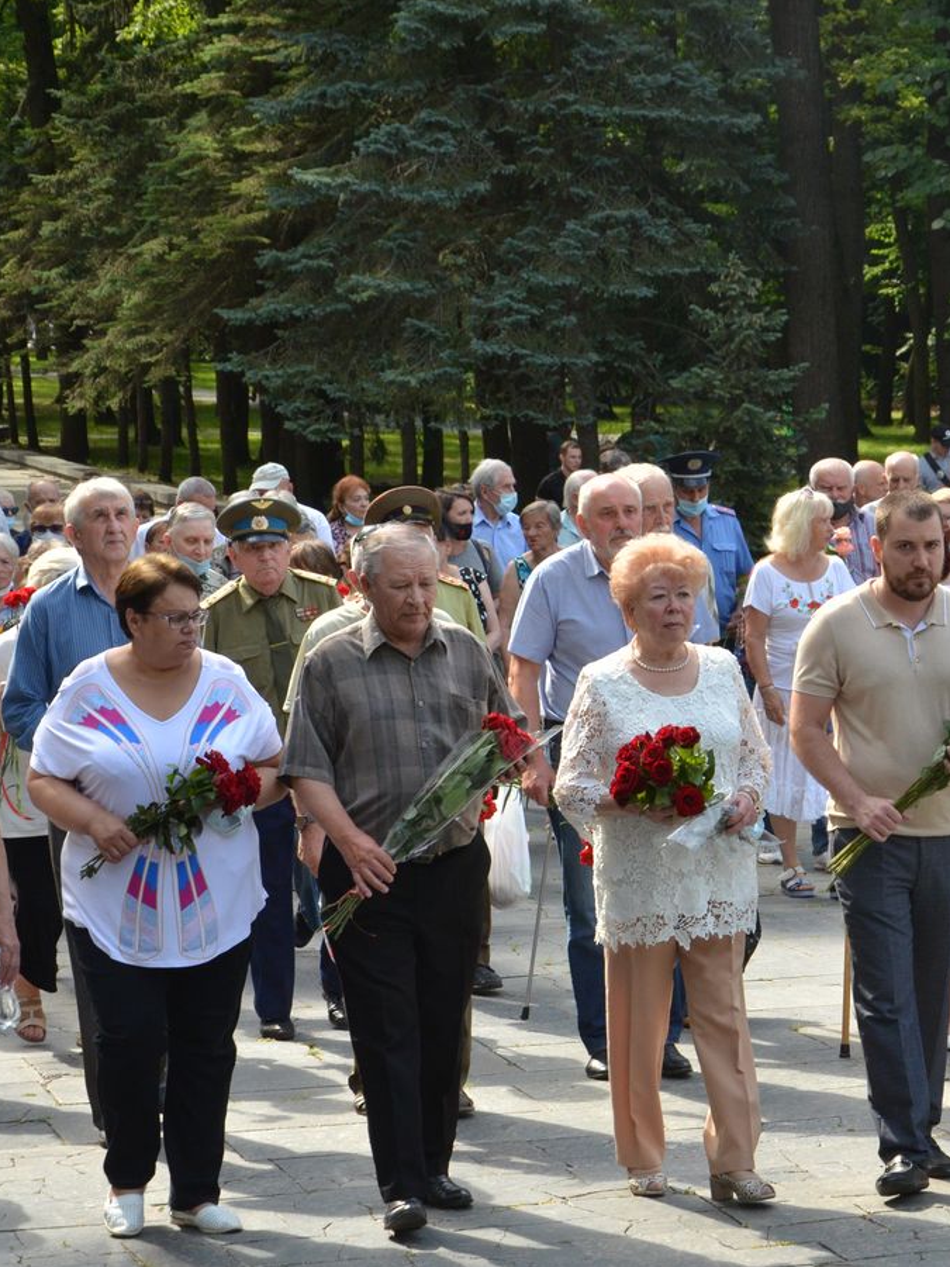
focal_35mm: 112
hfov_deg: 13.1
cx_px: 926
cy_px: 619
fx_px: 4098
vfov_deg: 17.6
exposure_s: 1/400
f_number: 10
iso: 640
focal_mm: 50
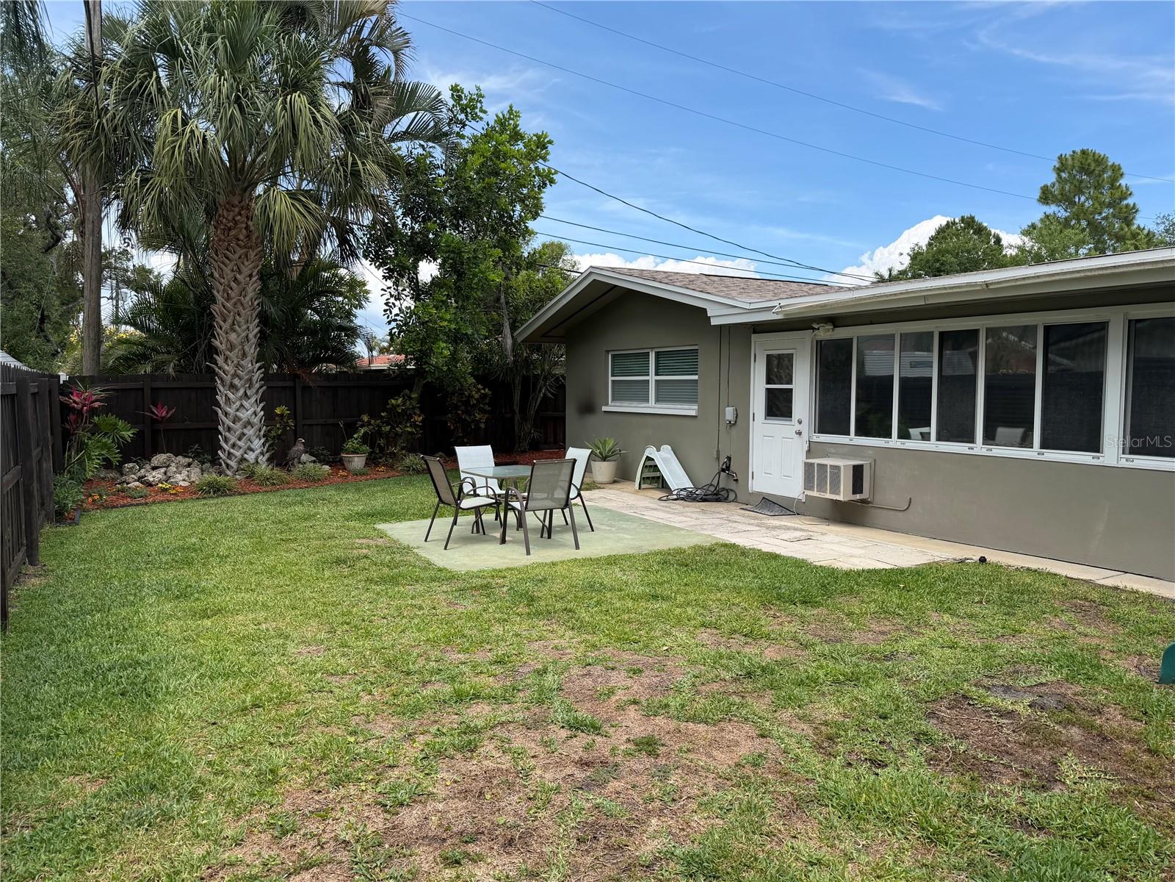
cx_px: 588
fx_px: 815
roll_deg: +0.5
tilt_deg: -5.1
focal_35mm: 24
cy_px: 441
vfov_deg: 56.8
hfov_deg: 71.6
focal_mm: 6.76
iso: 80
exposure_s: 1/2907
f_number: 1.78
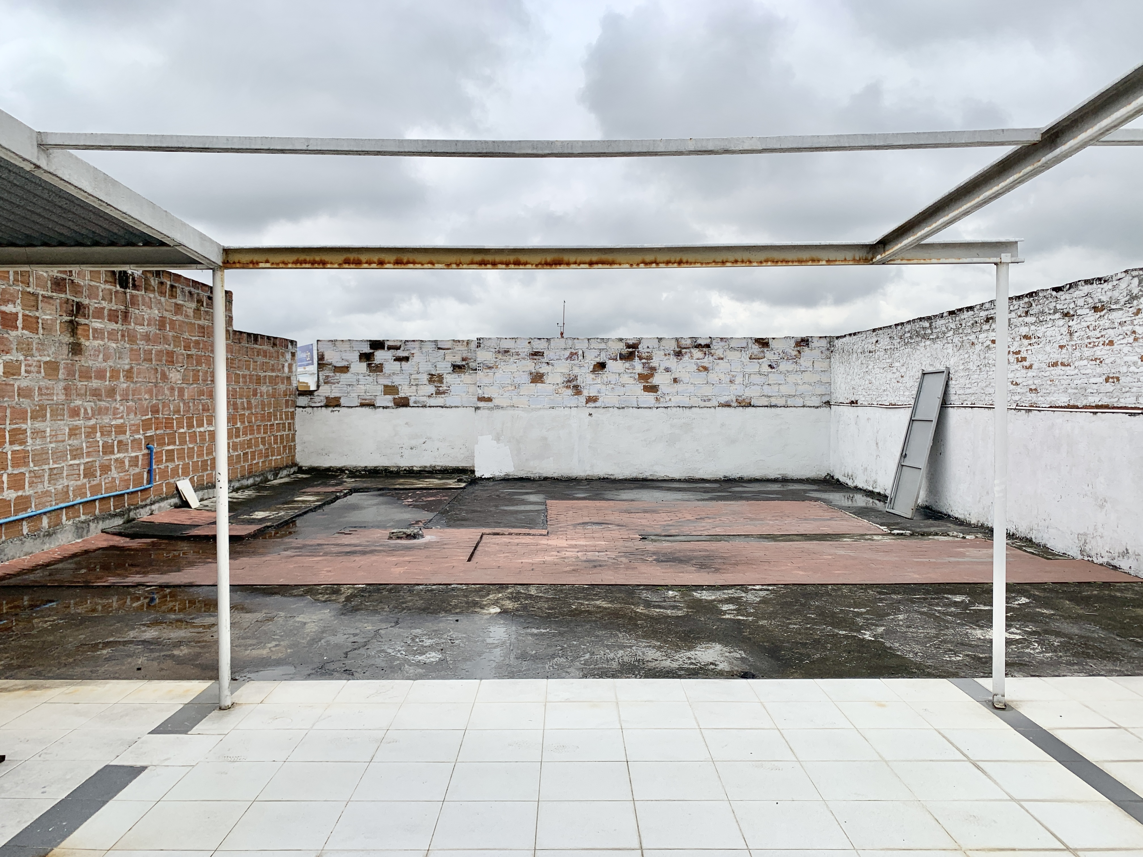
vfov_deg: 53.1
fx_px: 859
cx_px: 572
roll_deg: +0.2
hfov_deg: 67.3
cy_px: 428
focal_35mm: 26
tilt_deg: -2.2
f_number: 1.8
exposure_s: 1/3289
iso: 25
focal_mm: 4.25
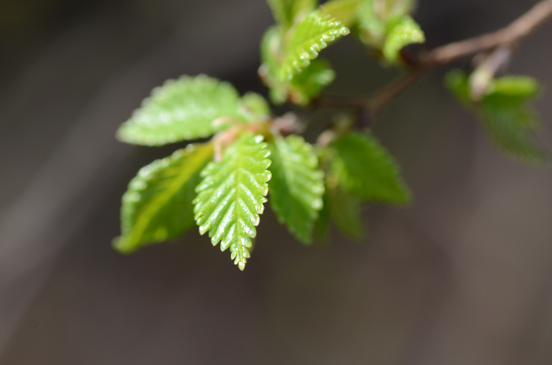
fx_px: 2065
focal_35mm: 135
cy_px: 182
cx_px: 276
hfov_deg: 15.2
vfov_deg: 10.1
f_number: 10
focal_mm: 90
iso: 200
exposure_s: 1/250
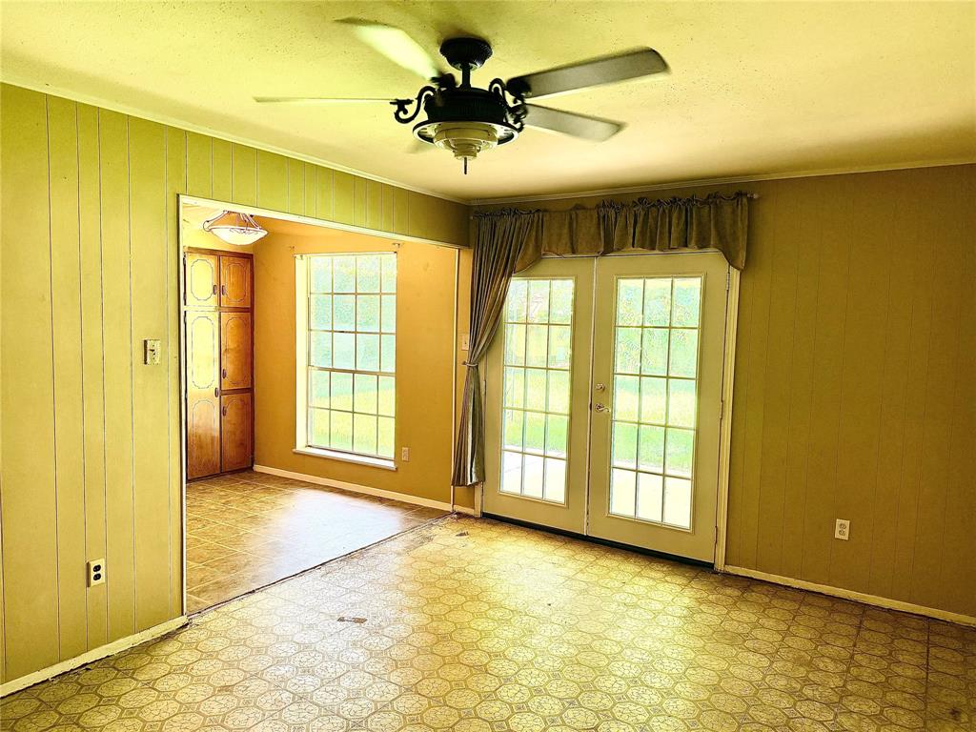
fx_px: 677
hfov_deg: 71.6
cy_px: 366
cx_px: 488
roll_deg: -1.9
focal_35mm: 24
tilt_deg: -5.4
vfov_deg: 56.8
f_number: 1.78
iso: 200
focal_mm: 6.76
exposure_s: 1/108
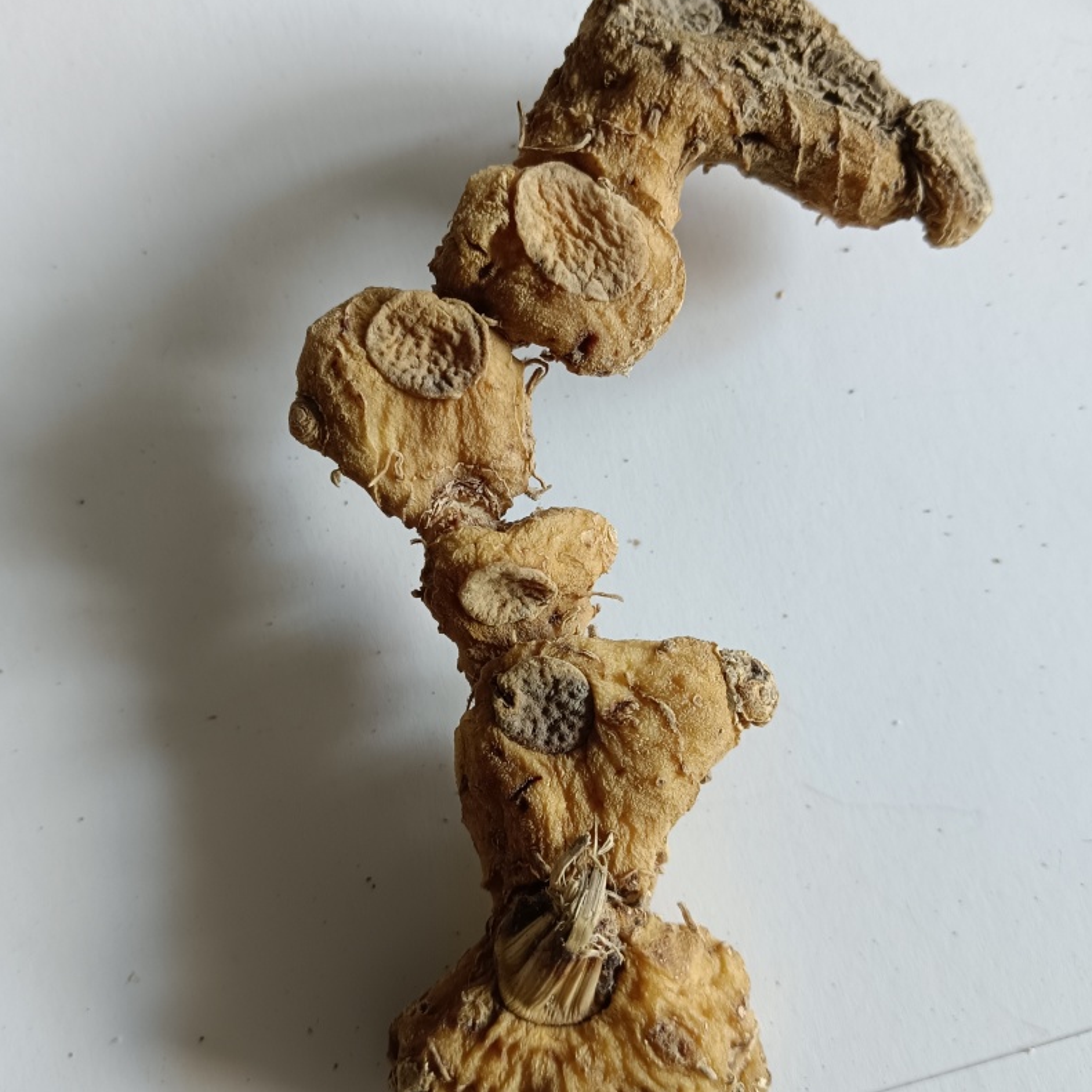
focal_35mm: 31
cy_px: 539
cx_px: 547
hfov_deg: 52.5
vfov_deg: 52.5
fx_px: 1106
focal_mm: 4.05
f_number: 1.8
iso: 536
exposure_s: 1/50
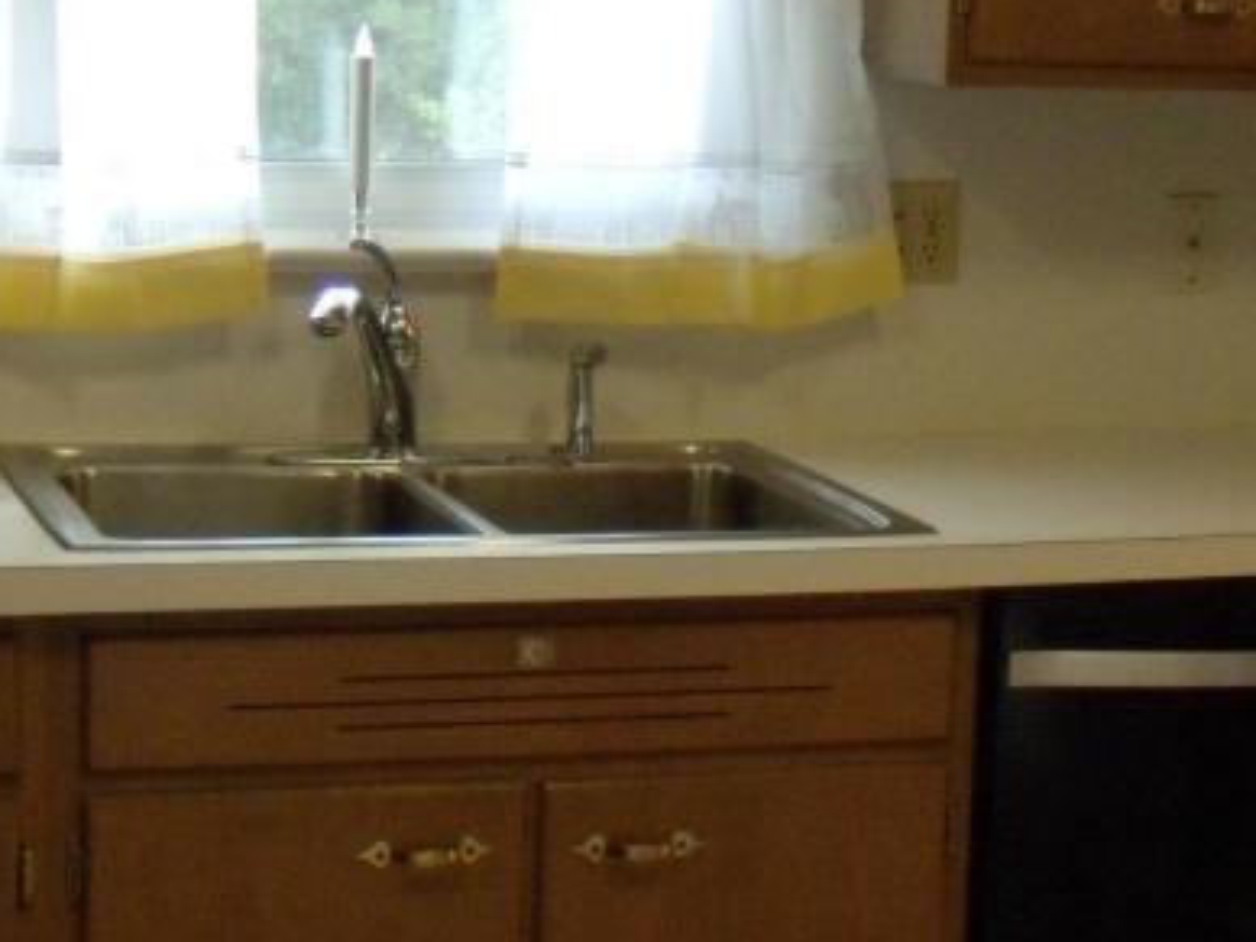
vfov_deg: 15.5
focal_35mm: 95
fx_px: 3447
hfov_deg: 20.6
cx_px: 764
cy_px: 350
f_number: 3.6
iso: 400
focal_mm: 6.4
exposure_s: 1/30
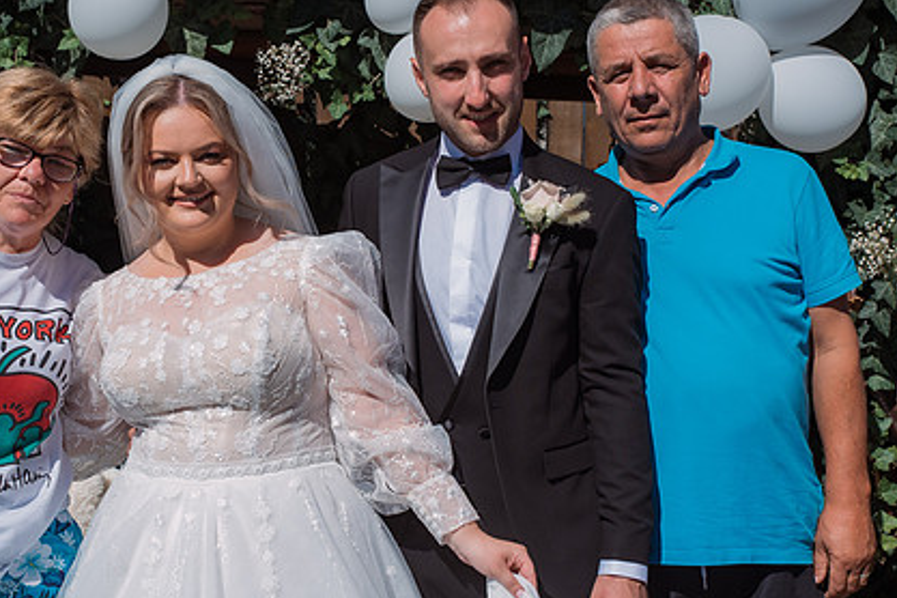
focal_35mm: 59
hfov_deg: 33.8
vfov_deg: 23.0
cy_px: 303
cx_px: 362
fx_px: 1470
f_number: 5.6
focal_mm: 40
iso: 250
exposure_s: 1/1600
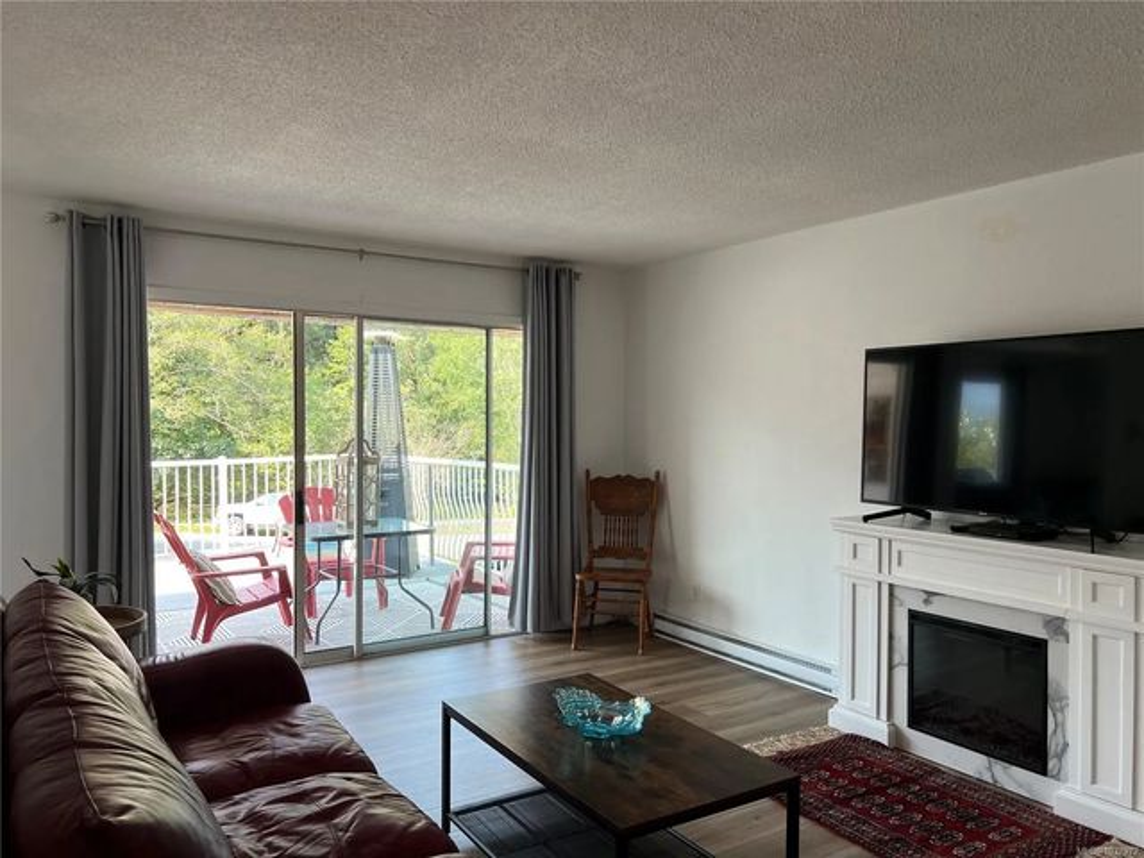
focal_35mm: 26
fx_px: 859
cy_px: 429
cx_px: 572
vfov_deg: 53.1
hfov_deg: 67.3
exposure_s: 1/124
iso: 32
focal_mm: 5.7
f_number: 1.5
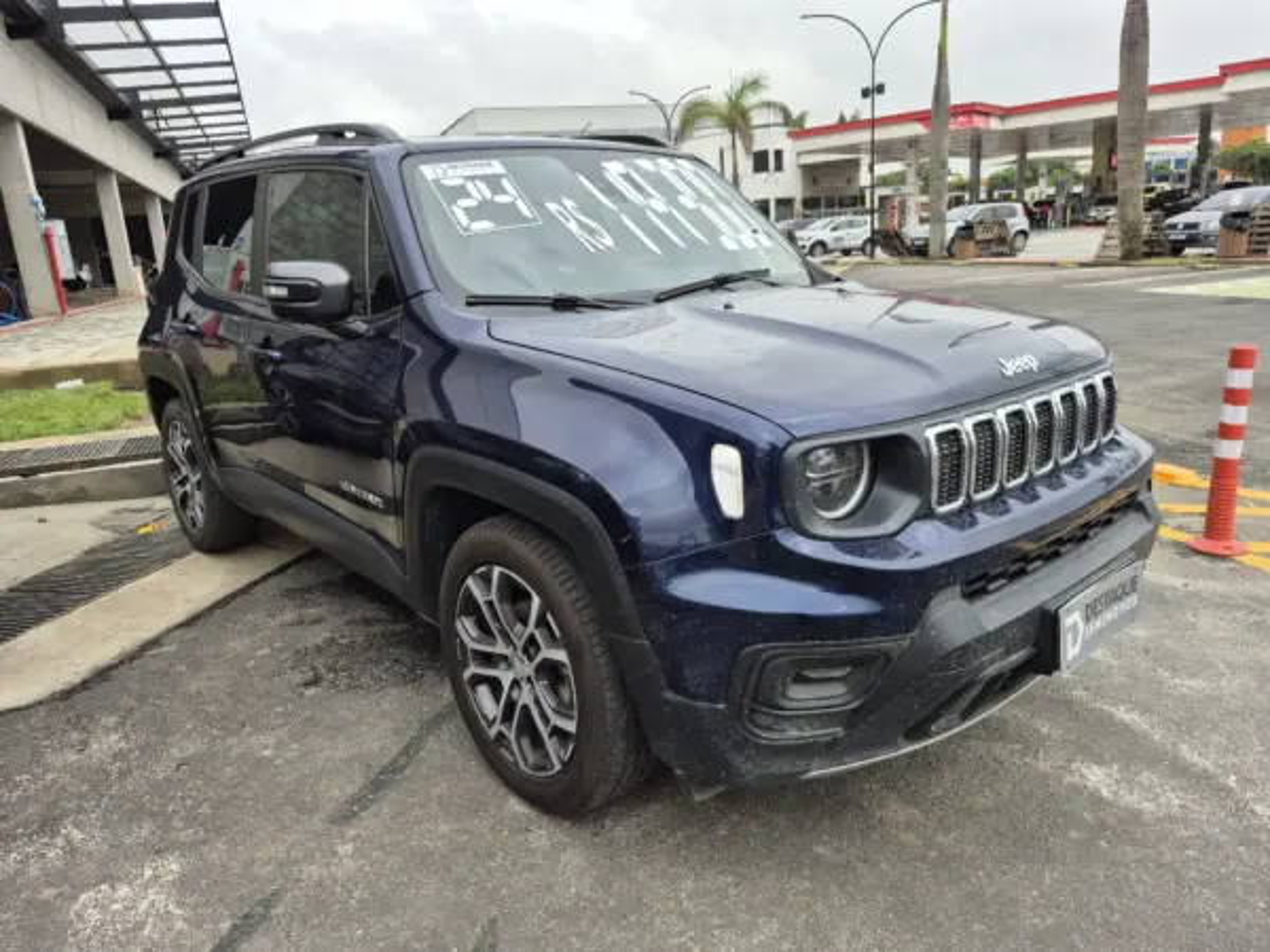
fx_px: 844
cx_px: 635
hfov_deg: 73.9
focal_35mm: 23
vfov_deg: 58.9
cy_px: 476
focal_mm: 5.4
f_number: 1.8
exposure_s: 1/886
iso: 25
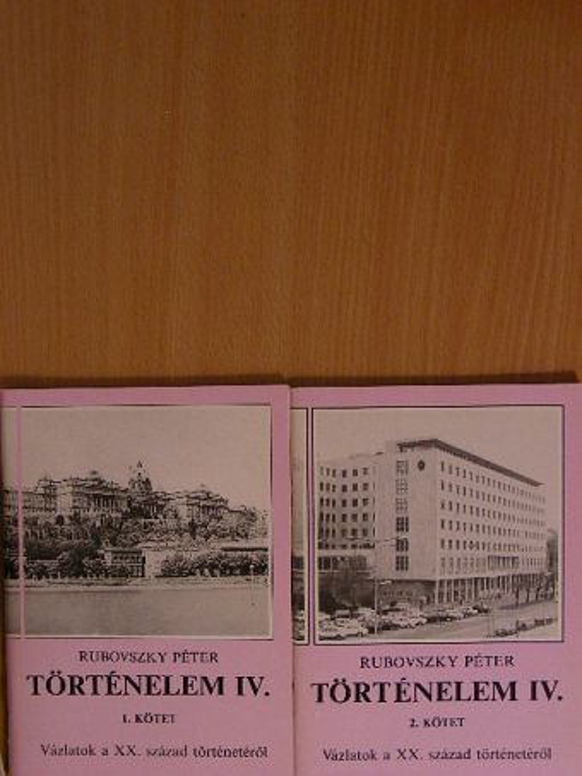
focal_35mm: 48
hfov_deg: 30.3
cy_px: 388
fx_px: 1076
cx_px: 291
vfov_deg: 39.6
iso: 200
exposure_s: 1/70
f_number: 3.5
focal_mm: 8
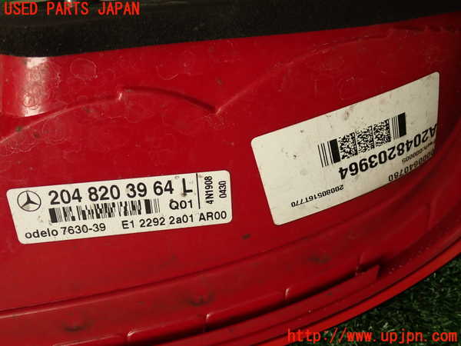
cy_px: 173
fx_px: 426
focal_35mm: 32
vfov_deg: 44.2
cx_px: 230
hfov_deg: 56.8
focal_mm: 5.79
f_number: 2.4
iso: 100
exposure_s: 1/80
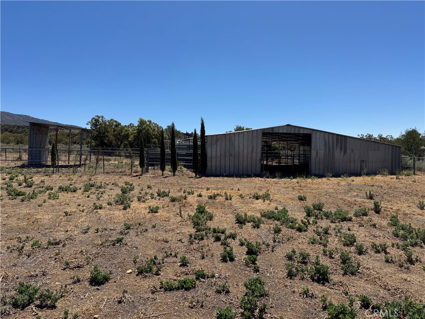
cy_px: 160
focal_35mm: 24
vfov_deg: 56.8
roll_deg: -0.1
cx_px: 212
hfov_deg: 71.6
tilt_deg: -2.6
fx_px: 295
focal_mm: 6.76
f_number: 1.78
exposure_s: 1/5814
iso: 80
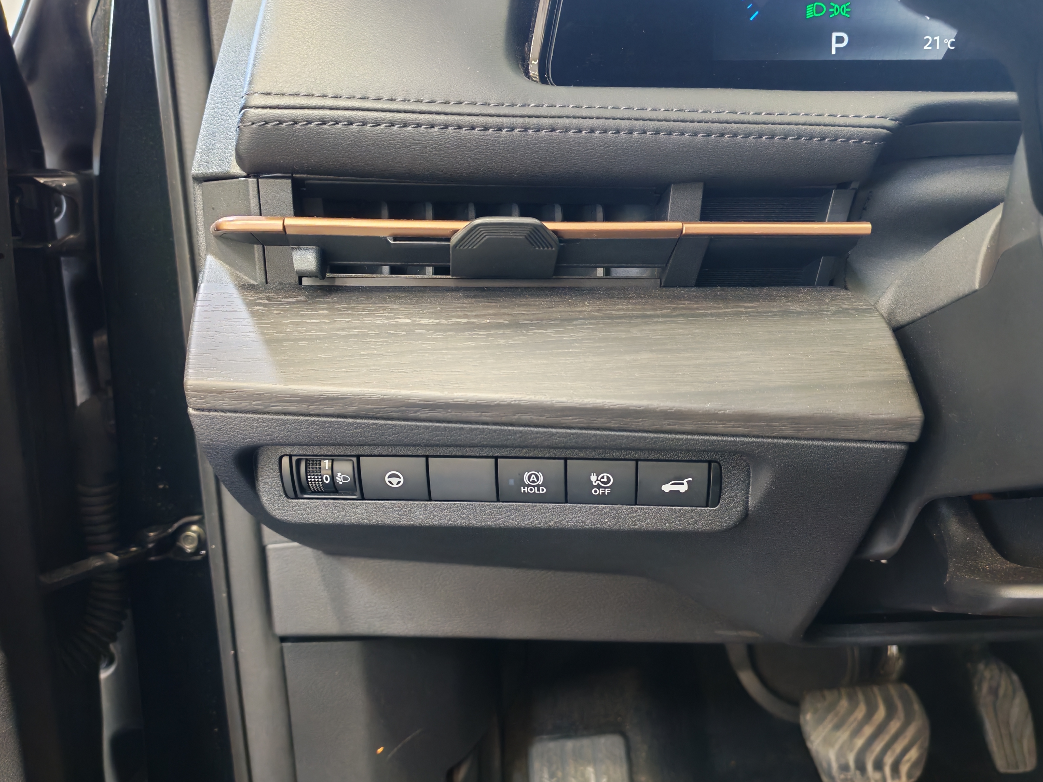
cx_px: 522
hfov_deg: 58.4
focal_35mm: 31
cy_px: 391
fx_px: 934
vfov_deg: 45.4
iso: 1925
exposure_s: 1/33.3
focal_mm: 6.12
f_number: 1.9
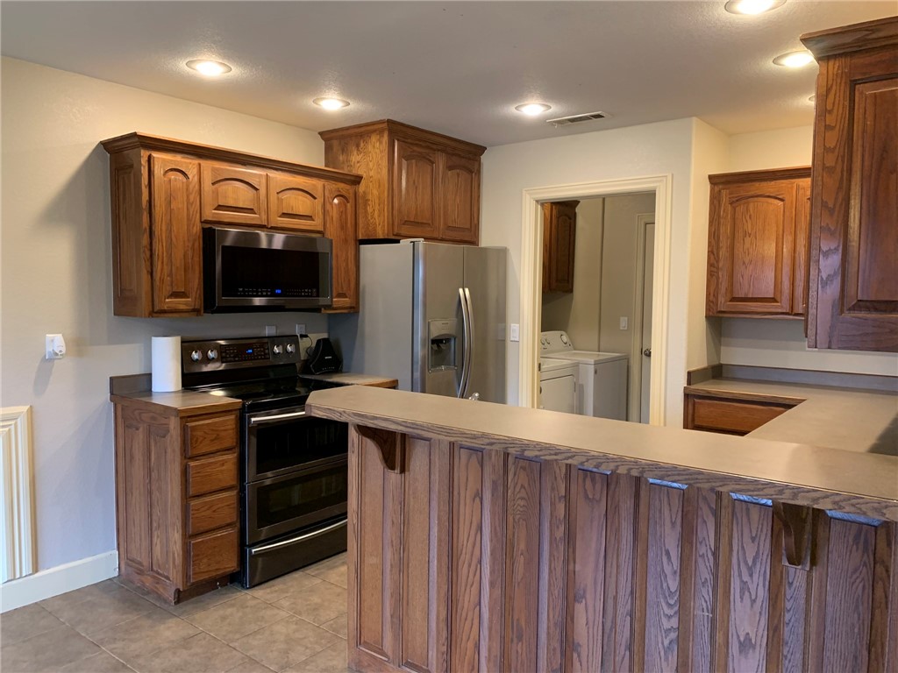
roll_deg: +0.0
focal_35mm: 26
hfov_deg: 67.3
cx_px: 449
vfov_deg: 53.1
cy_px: 336
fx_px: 674
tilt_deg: -4.4
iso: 250
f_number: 1.8
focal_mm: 4.25
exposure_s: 1/60
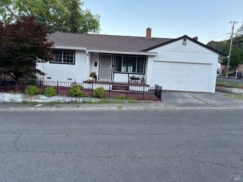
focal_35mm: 26
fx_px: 183
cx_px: 122
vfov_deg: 53.1
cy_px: 91
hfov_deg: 67.3
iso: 50
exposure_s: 1/135
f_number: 1.6
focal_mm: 5.96
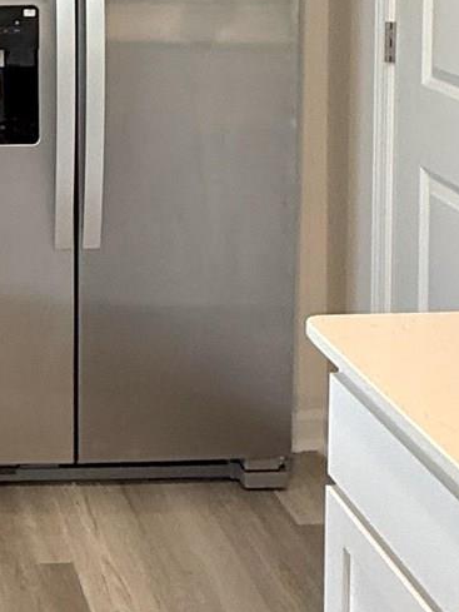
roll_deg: +0.6
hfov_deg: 20.0
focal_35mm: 66
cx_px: -170
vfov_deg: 27.4
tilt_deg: -4.6
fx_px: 1166
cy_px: -26
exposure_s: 1/60
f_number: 2.2
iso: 160
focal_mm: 2.22
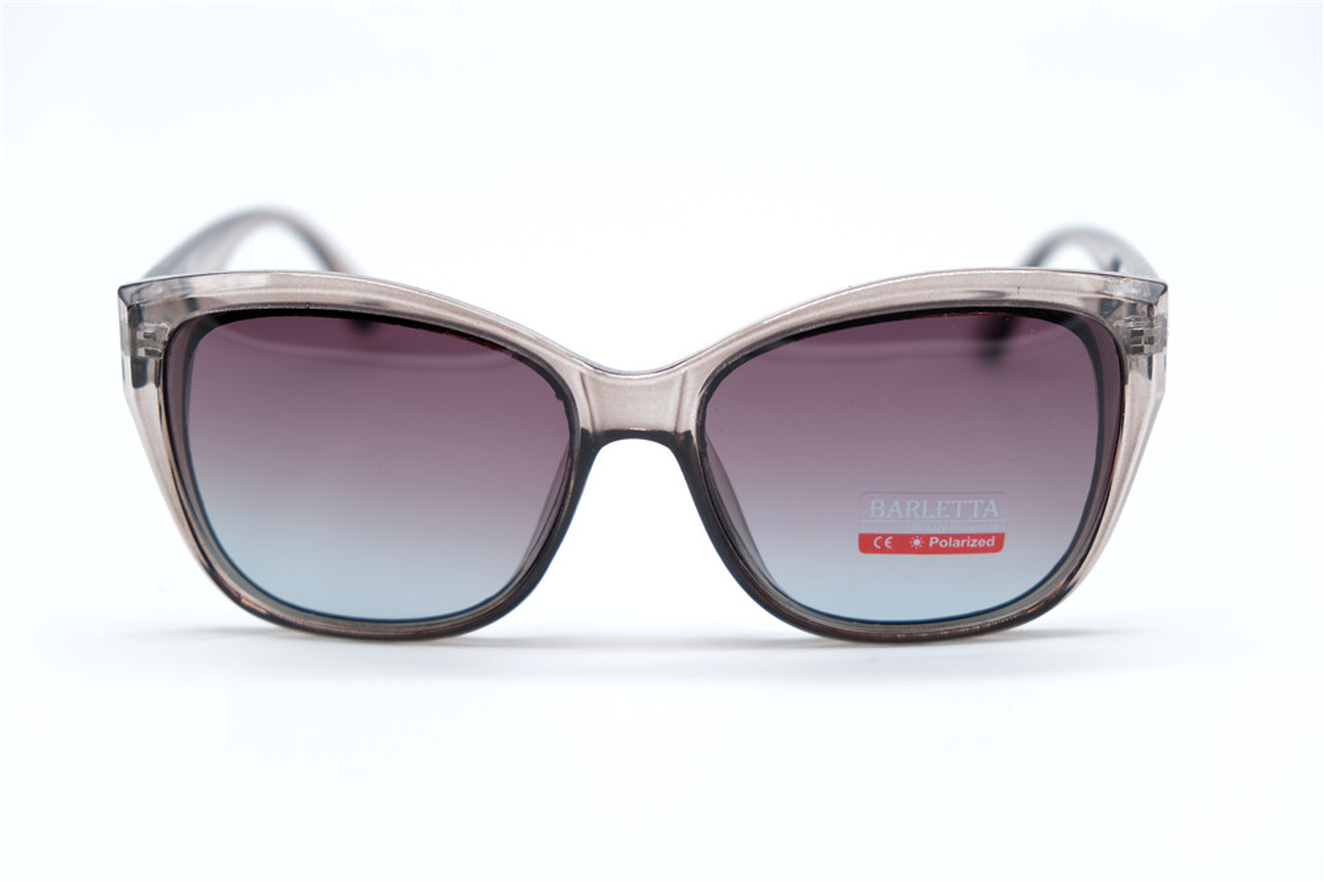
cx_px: 662
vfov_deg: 18.7
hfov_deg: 27.7
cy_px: 441
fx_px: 2684
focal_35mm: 73
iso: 160
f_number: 4
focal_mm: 48.4
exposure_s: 1/150
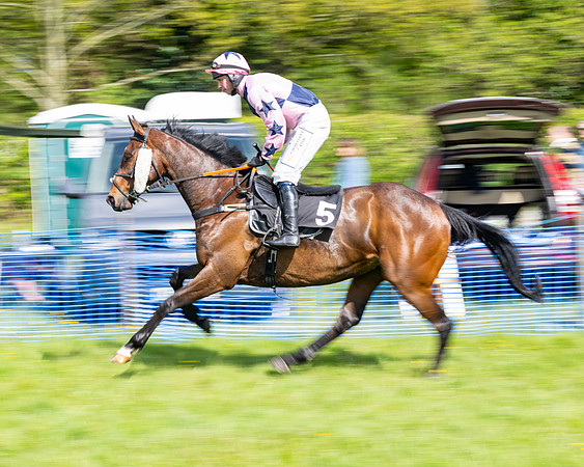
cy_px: 230
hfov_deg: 16.0
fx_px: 2076
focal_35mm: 120
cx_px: 250
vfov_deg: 12.8
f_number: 8
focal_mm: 98
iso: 100
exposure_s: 1/100
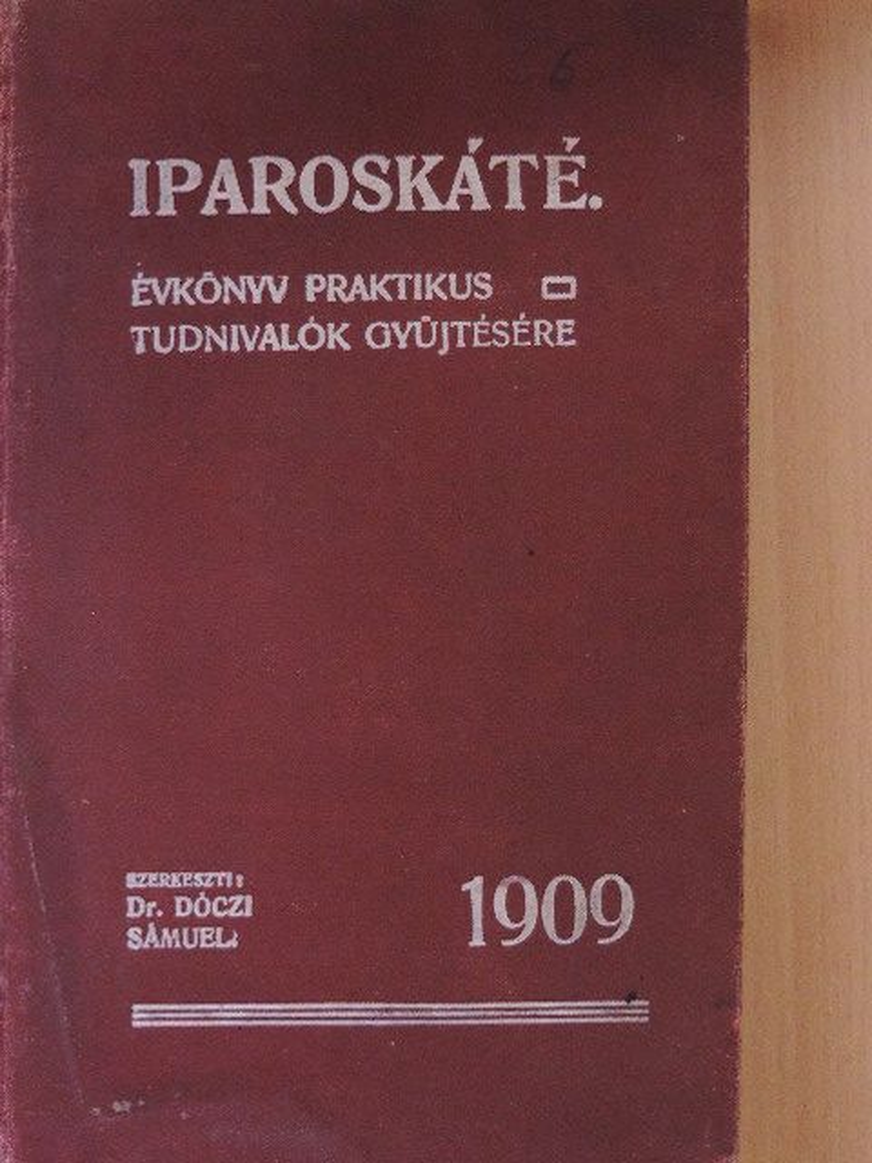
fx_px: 1847
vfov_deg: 34.9
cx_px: 436
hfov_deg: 26.6
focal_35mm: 55
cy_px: 582
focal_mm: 9.8
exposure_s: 1/100
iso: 1600
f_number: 3.7
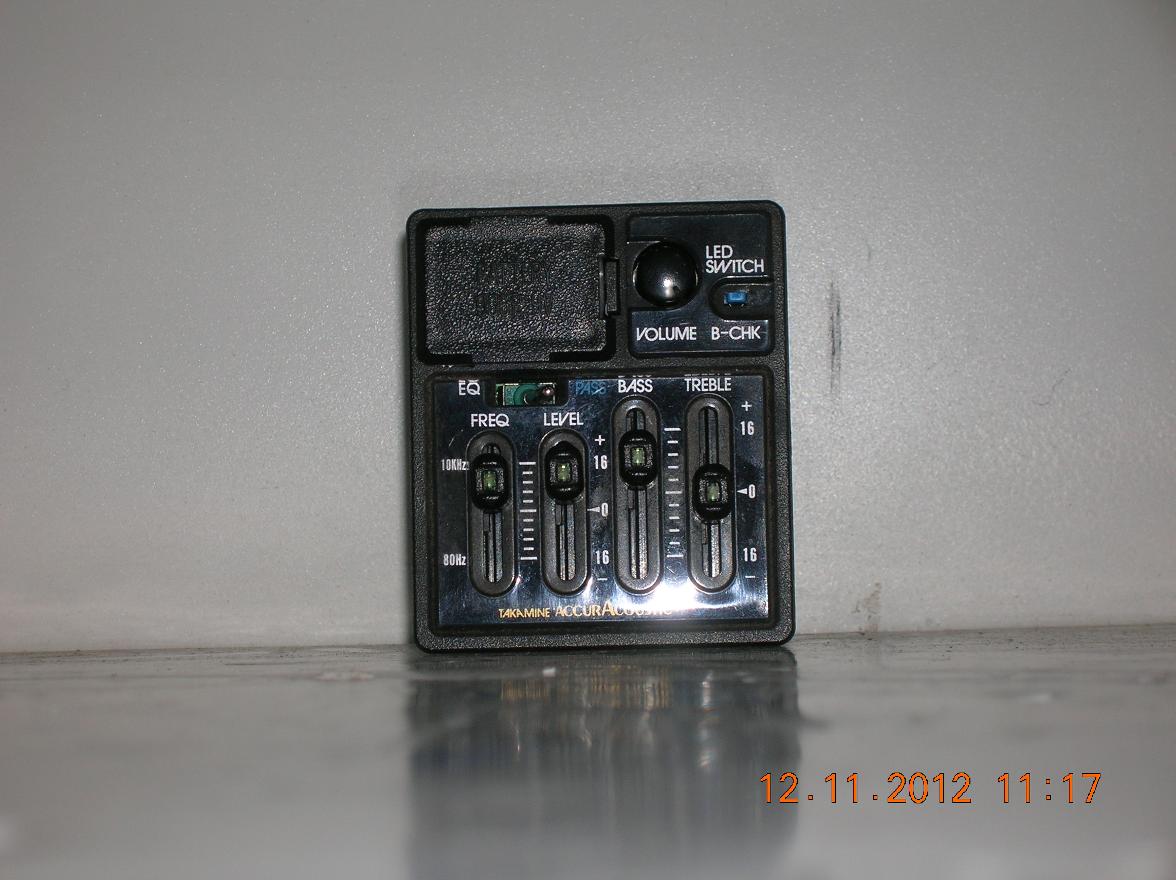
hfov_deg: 19.3
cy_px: 440
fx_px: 3462
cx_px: 588
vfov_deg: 14.5
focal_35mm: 102
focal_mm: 17.1
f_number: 4.9
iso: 50
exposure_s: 1/60.1
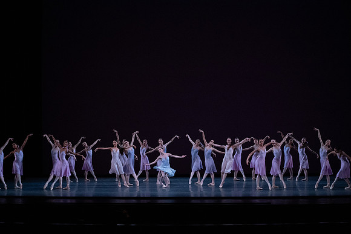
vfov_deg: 19.5
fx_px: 683
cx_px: 176
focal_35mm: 70
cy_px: 117
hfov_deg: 28.8
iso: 12800
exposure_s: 1/400
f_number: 13
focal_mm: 70
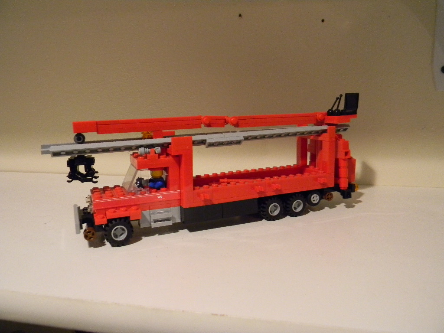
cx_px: 222
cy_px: 166
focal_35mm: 28
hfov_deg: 63.4
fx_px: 359
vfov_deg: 49.7
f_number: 3.5
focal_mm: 5
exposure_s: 1/19.3
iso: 400
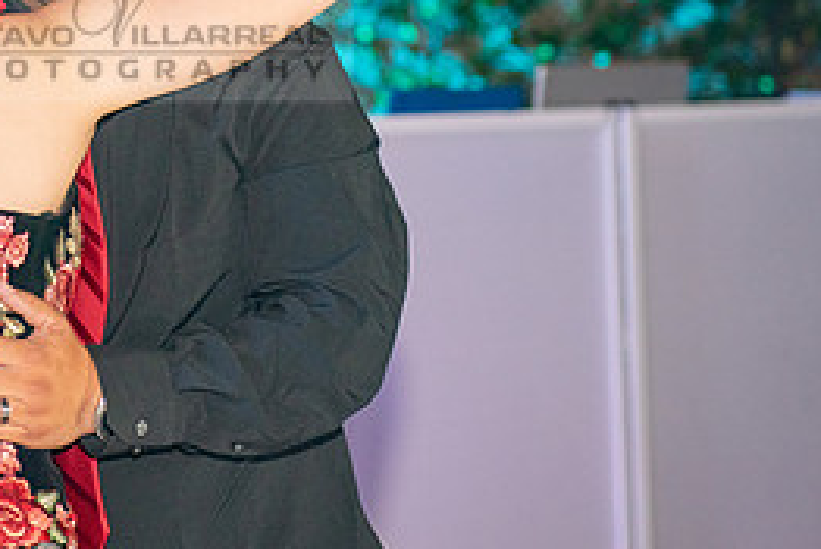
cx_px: 88
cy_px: 27
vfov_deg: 8.8
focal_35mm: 155
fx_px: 3537
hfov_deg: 13.1
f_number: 3.5
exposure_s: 1/200
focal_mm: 70
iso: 1600
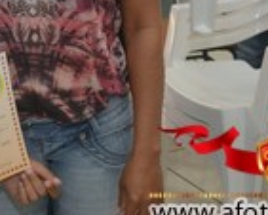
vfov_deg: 13.9
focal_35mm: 108
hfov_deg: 17.3
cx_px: -10
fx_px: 857
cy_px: -40
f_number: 3.8
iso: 1600
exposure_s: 1/125
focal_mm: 24
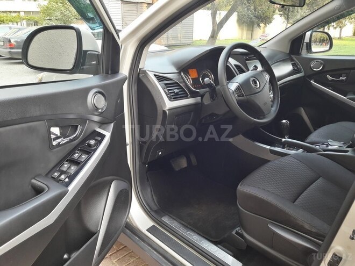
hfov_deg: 63.4
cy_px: 133
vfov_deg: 49.7
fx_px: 287
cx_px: 178
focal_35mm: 28
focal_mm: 3.7
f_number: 1.9
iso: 100
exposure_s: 1/33
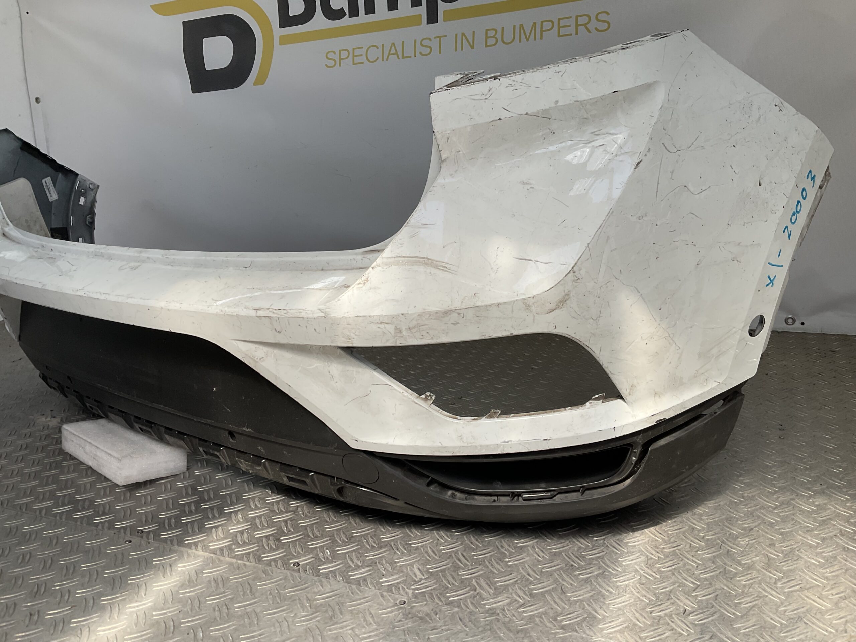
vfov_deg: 48.2
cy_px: 321
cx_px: 428
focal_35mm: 29
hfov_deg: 61.7
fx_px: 717
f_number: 1.8
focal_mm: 3
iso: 16
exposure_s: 1/770
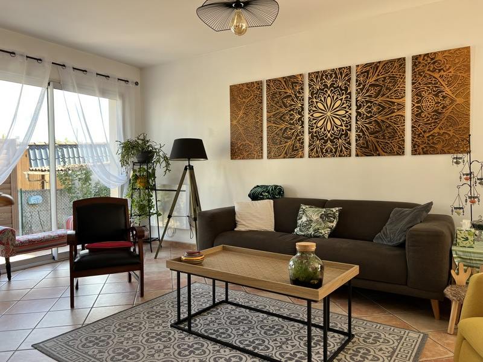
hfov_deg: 67.3
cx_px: 242
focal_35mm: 26
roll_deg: +0.1
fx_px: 363
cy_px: 181
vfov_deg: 53.1
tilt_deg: -2.4
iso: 40
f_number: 1.5
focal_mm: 5.7
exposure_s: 1/121
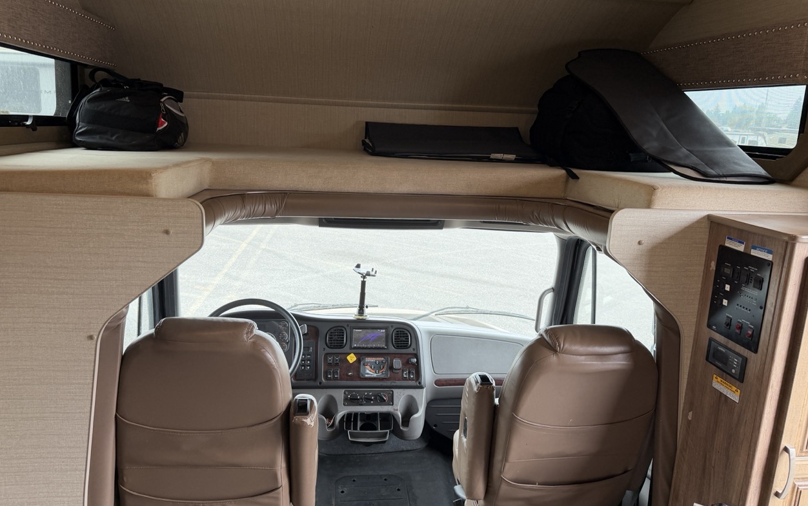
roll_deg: -1.1
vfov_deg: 47.6
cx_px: 403
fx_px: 573
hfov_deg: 70.4
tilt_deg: -7.0
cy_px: 233
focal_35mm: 26
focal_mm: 6.76
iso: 100
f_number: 1.78
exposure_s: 1/157
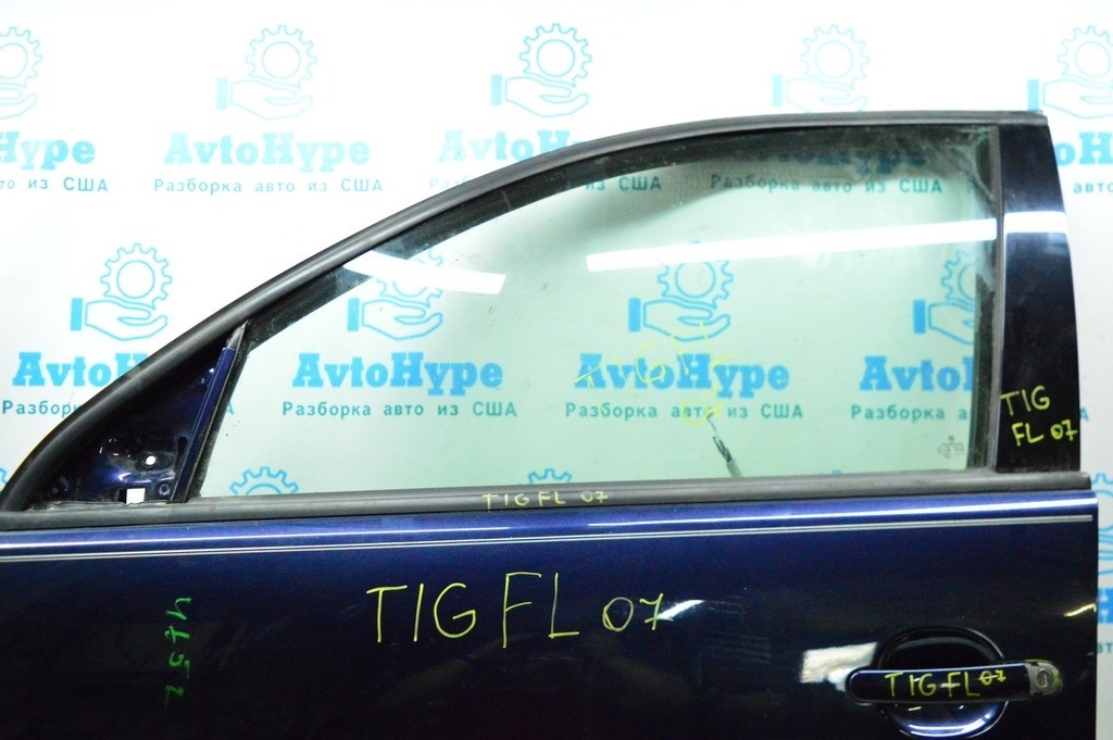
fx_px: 834
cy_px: 370
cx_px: 556
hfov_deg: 67.4
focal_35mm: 27
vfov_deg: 47.9
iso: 6400
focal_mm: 18
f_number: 3.5
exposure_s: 1/500
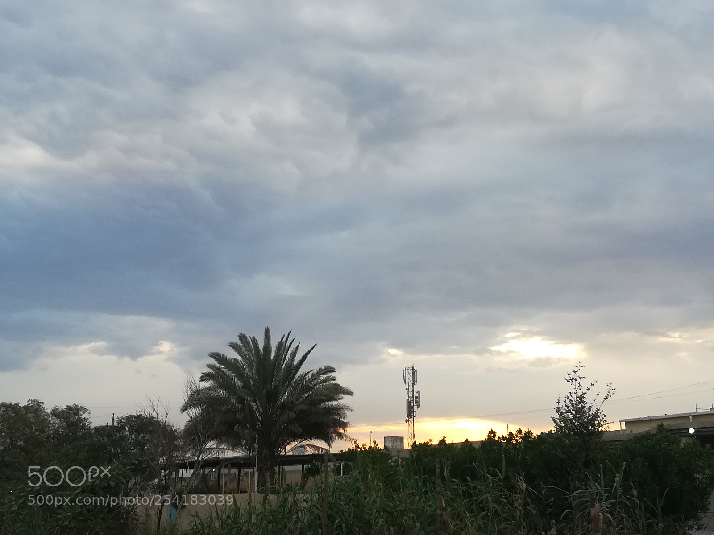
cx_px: 357
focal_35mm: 46
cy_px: 268
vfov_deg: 31.5
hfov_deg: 41.2
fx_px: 949
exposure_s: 1/115
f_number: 2.2
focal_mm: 3.83
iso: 50
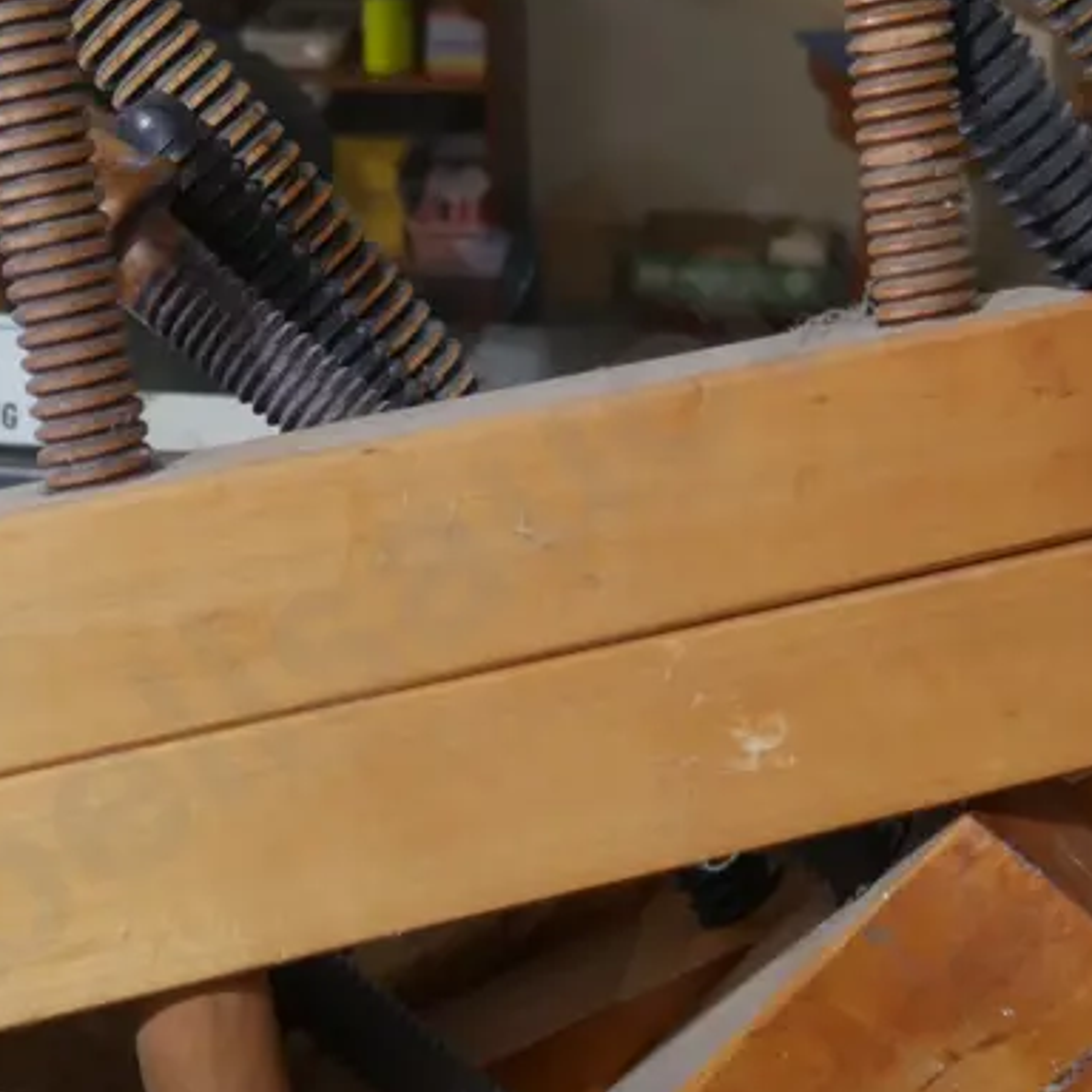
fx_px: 2356
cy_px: 471
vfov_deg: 26.1
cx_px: 572
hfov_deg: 26.1
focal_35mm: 66
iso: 640
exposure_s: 1/60
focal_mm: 14
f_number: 3.5
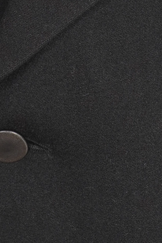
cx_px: 108
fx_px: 1410
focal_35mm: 209
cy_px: -65
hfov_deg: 6.6
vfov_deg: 9.7
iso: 320
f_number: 7.1
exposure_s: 1/10
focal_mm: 32
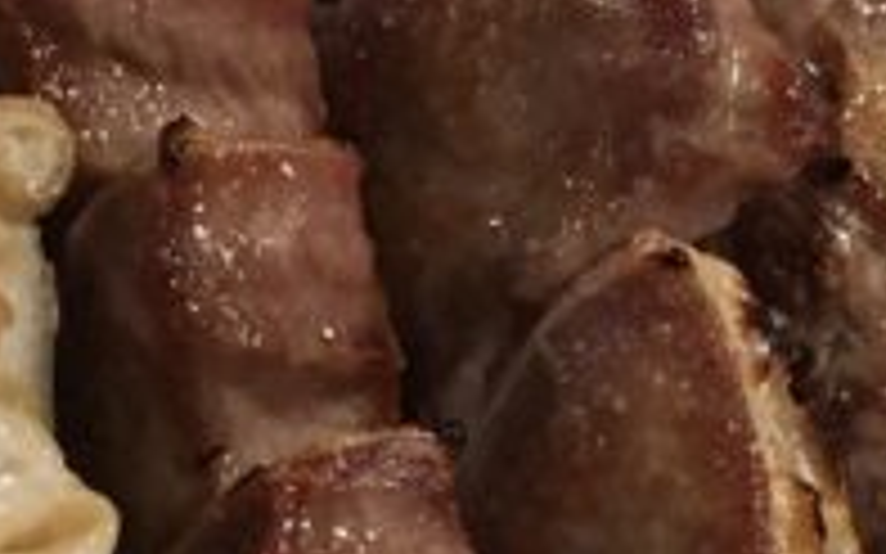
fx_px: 3862
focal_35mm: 160
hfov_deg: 13.1
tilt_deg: -55.1
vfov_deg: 8.1
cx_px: 598
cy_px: 563
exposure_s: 1/15
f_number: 2.2
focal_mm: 4.15
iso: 200
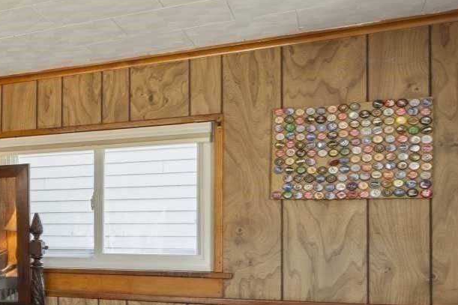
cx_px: -274
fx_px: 725
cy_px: 233
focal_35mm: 57
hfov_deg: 24.6
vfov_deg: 23.5
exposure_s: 1/5
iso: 500
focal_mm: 17
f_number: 8
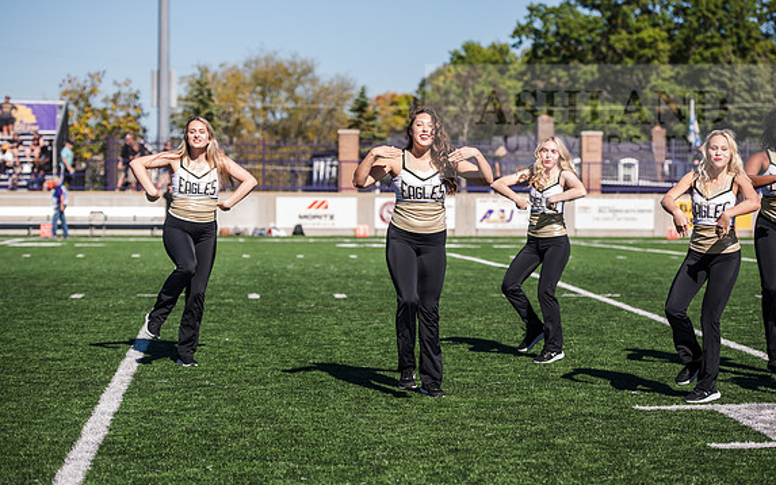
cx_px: 385
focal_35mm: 98
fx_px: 2072
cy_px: 228
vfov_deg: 13.3
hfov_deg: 21.2
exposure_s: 1/800
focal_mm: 95
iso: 100
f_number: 3.5
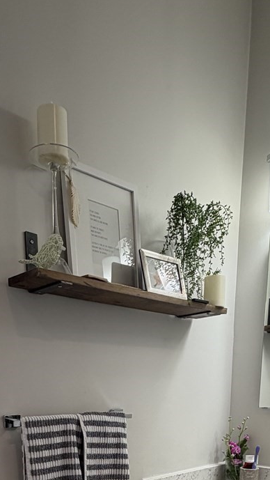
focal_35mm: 34
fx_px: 432
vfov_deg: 46.1
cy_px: 505
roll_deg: +0.9
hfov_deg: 34.6
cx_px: 118
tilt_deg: -14.2
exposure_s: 1/120
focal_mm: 2.22
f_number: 2.2
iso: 80
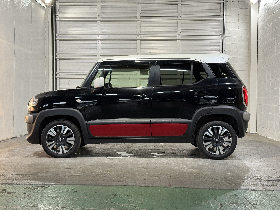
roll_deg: -0.5
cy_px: 105
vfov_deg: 30.3
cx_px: 140
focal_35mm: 48
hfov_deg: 39.7
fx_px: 388
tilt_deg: -0.6
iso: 125
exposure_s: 1/60
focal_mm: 6.76
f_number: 1.78
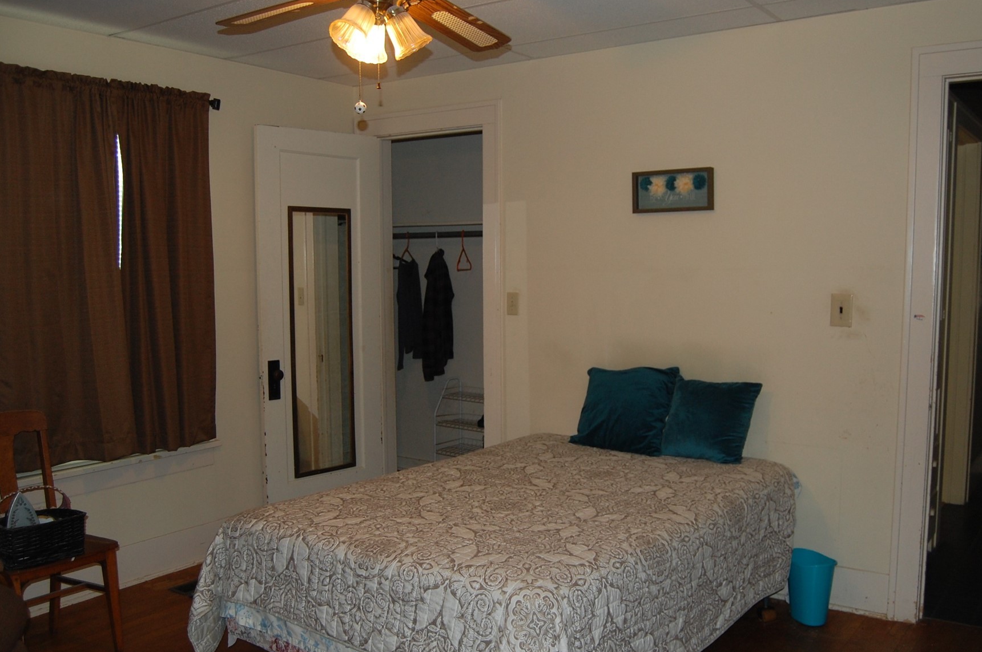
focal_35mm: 32
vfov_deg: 41.0
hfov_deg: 58.8
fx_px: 872
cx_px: 499
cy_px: 367
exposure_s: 1/60
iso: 400
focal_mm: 18
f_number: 3.5
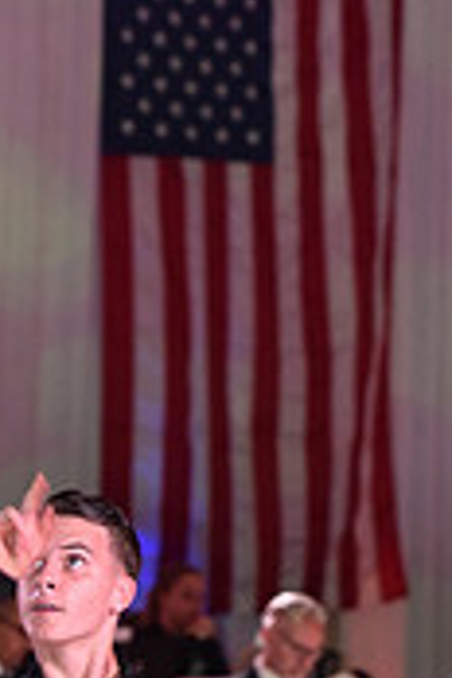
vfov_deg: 5.5
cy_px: 974
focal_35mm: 373
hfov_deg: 3.7
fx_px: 7024
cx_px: 497
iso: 1600
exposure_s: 1/250
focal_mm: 112
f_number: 4.5
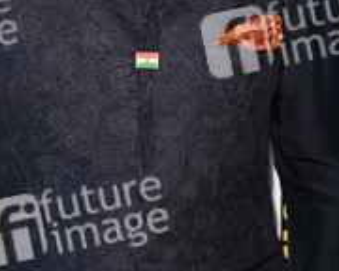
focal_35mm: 192
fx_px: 1926
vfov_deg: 8.0
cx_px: 126
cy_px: -60
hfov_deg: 10.1
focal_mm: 92
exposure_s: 1/250
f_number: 5
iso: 1250
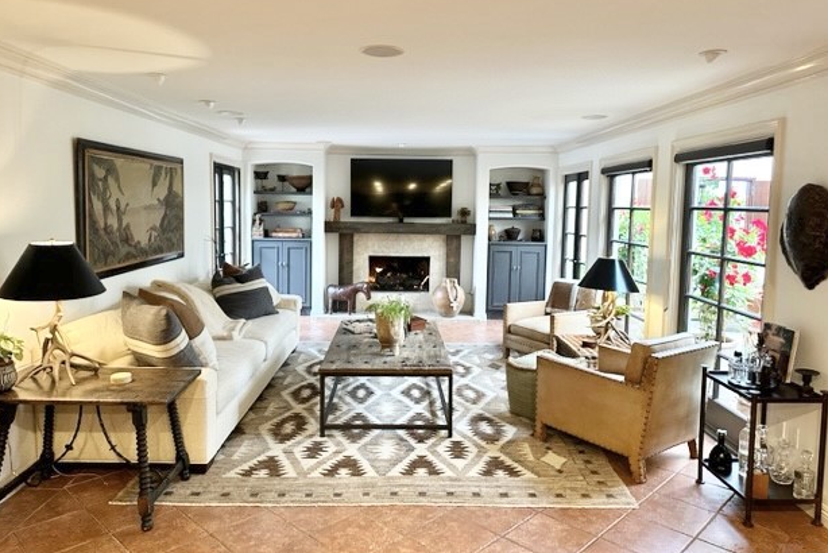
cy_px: 262
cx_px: 403
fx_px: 598
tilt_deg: -5.7
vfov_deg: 49.6
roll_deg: -1.4
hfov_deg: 69.4
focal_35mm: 26
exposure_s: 1/60
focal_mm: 6.86
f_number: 1.78
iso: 400
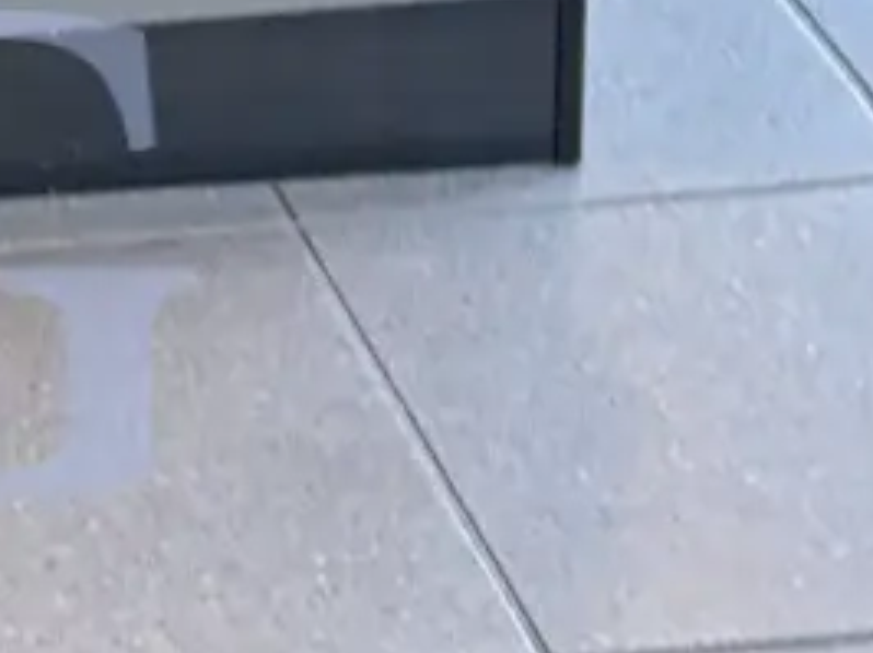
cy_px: -1391
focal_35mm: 188
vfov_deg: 7.0
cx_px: -1693
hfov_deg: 8.8
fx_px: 4737
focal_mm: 5.96
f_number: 1.6
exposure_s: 1/100
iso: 80
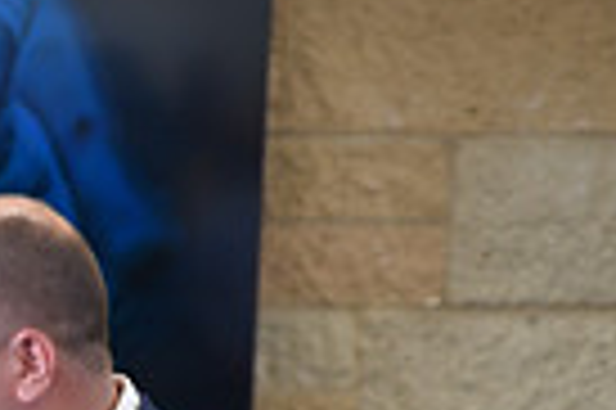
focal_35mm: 297
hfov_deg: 6.7
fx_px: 5076
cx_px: -629
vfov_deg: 4.6
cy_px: 800
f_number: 2.8
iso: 400
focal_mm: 70
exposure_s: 1/40
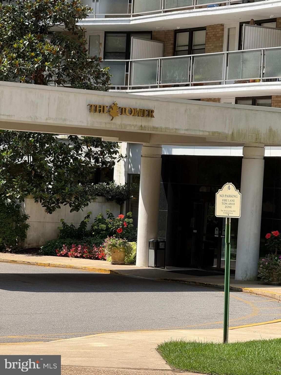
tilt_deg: +1.1
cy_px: 188
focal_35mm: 120
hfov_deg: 12.3
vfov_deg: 16.4
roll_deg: -3.5
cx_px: 140
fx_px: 1299
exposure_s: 1/1004
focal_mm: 15.66
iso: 50
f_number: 2.8
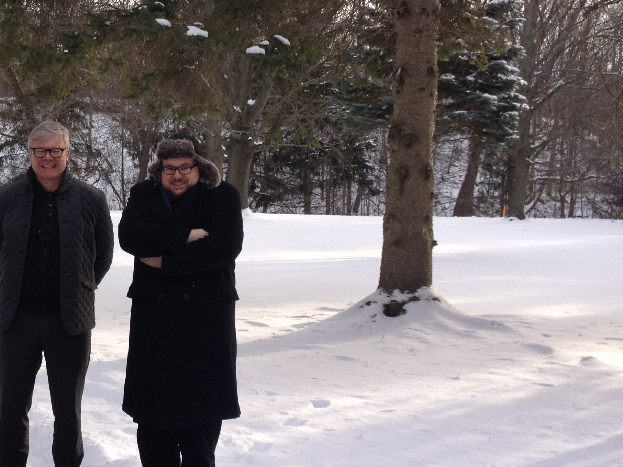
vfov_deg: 23.3
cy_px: 193
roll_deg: -1.0
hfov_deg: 30.1
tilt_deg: -4.5
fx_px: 1134
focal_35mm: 63
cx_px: 137
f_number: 2.4
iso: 50
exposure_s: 1/358
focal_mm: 4.28
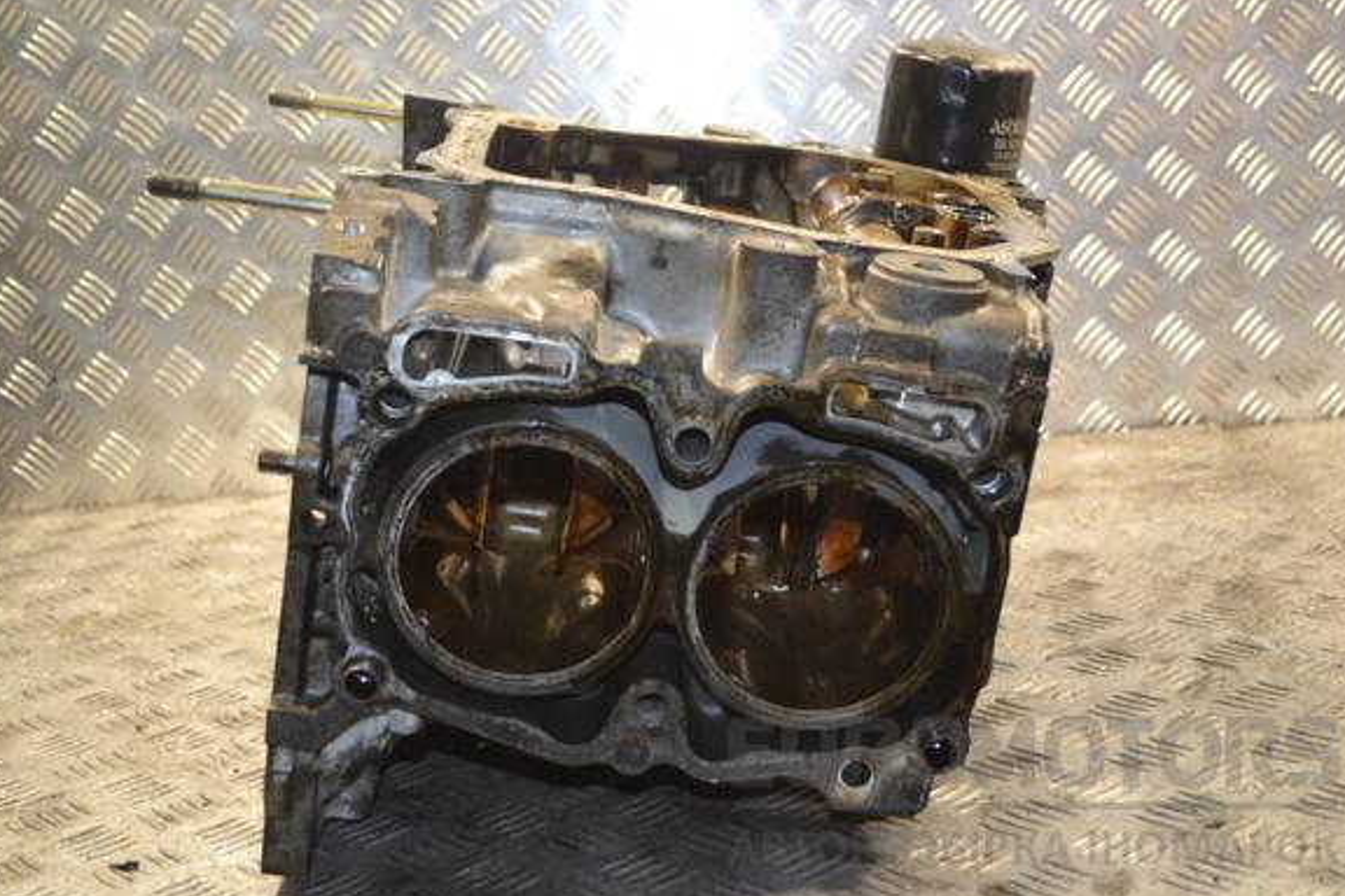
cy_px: 441
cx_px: 684
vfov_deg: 27.0
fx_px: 1868
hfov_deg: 39.6
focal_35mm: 50
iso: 640
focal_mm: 32
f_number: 4.8
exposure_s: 1/60
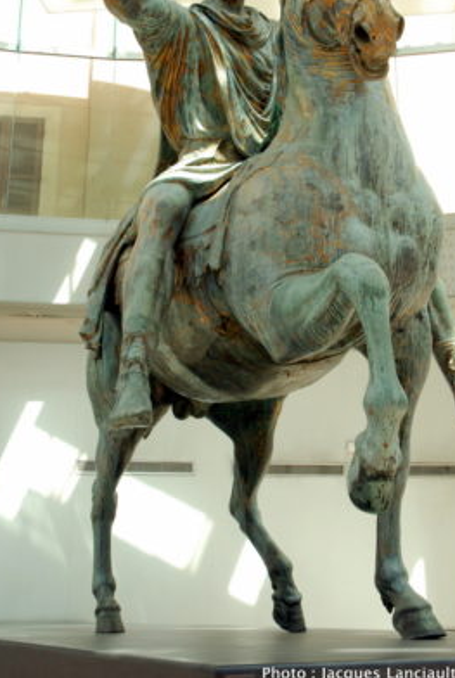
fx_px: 975
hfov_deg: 26.2
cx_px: 271
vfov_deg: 38.2
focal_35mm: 52
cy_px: 266
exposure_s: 1/200
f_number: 7.1
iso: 800
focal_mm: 27
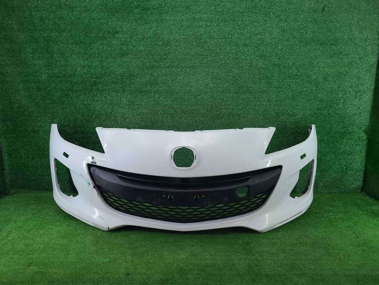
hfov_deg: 67.3
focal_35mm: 26
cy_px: 142
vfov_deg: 53.1
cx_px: 190
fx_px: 285
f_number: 1.8
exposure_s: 1/100
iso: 98
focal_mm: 5.4
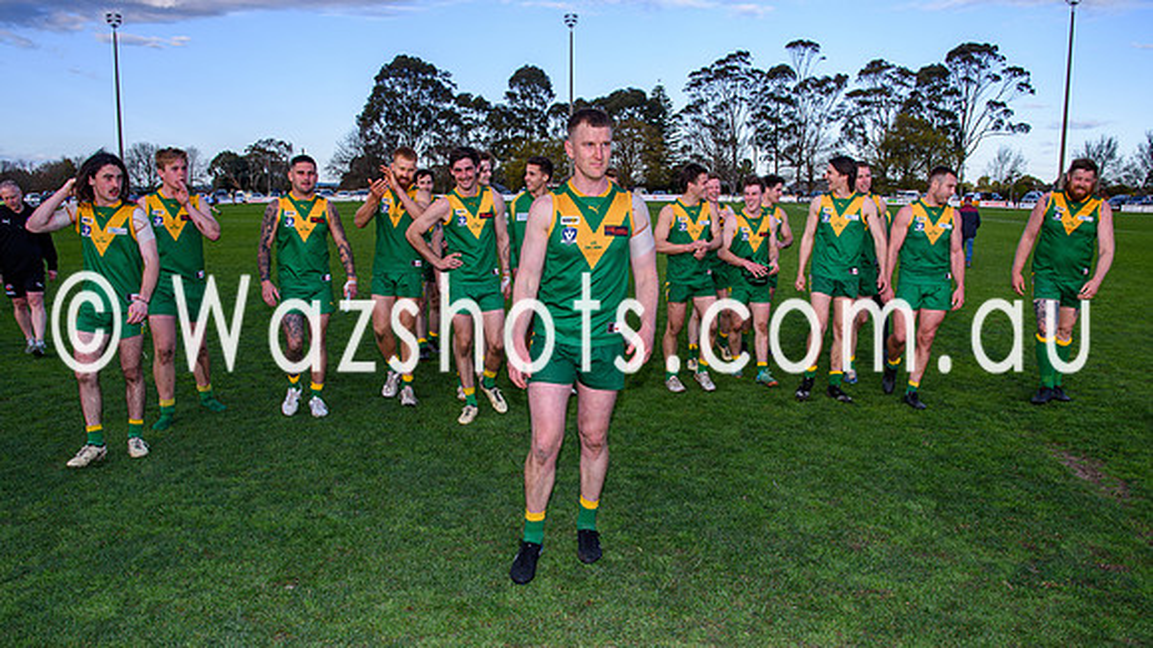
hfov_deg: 69.5
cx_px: 577
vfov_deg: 42.6
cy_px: 345
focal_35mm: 27
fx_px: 831
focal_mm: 16
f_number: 5.6
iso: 100
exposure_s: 1/160
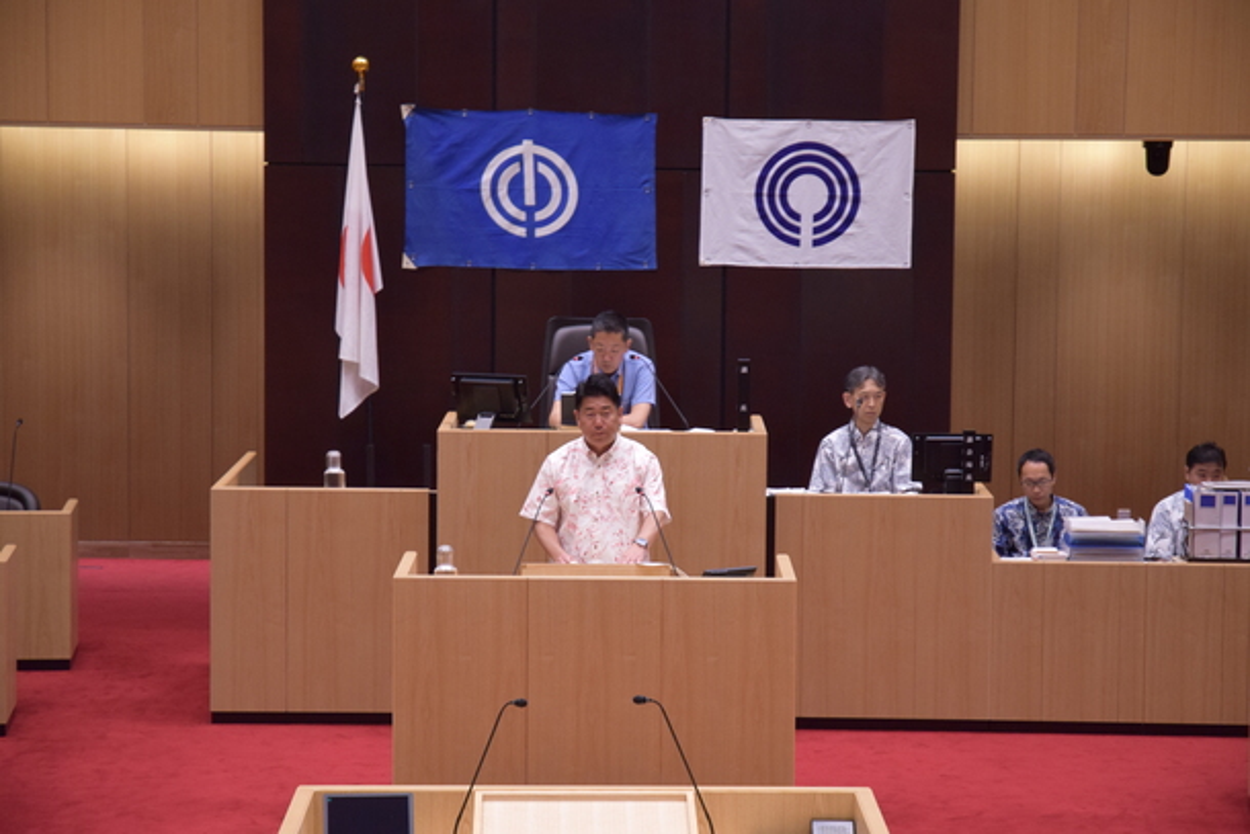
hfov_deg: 19.5
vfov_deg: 13.0
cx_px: 625
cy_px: 417
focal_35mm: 105
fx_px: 3646
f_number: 4.5
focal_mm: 70
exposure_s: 1/200
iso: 1600
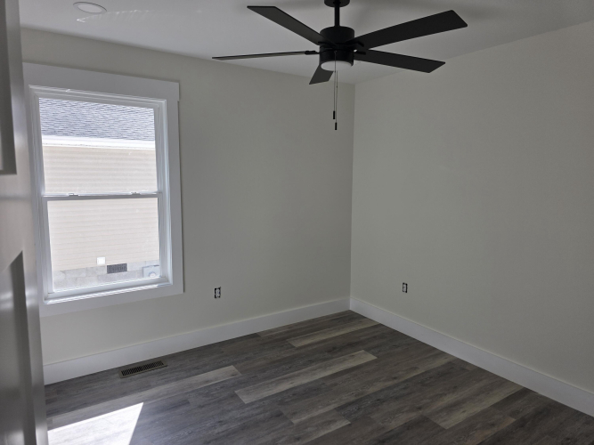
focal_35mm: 23
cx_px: 297
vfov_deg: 58.9
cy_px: 222
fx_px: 395
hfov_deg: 73.9
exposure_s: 1/359
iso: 32
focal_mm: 6.3
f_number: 1.7
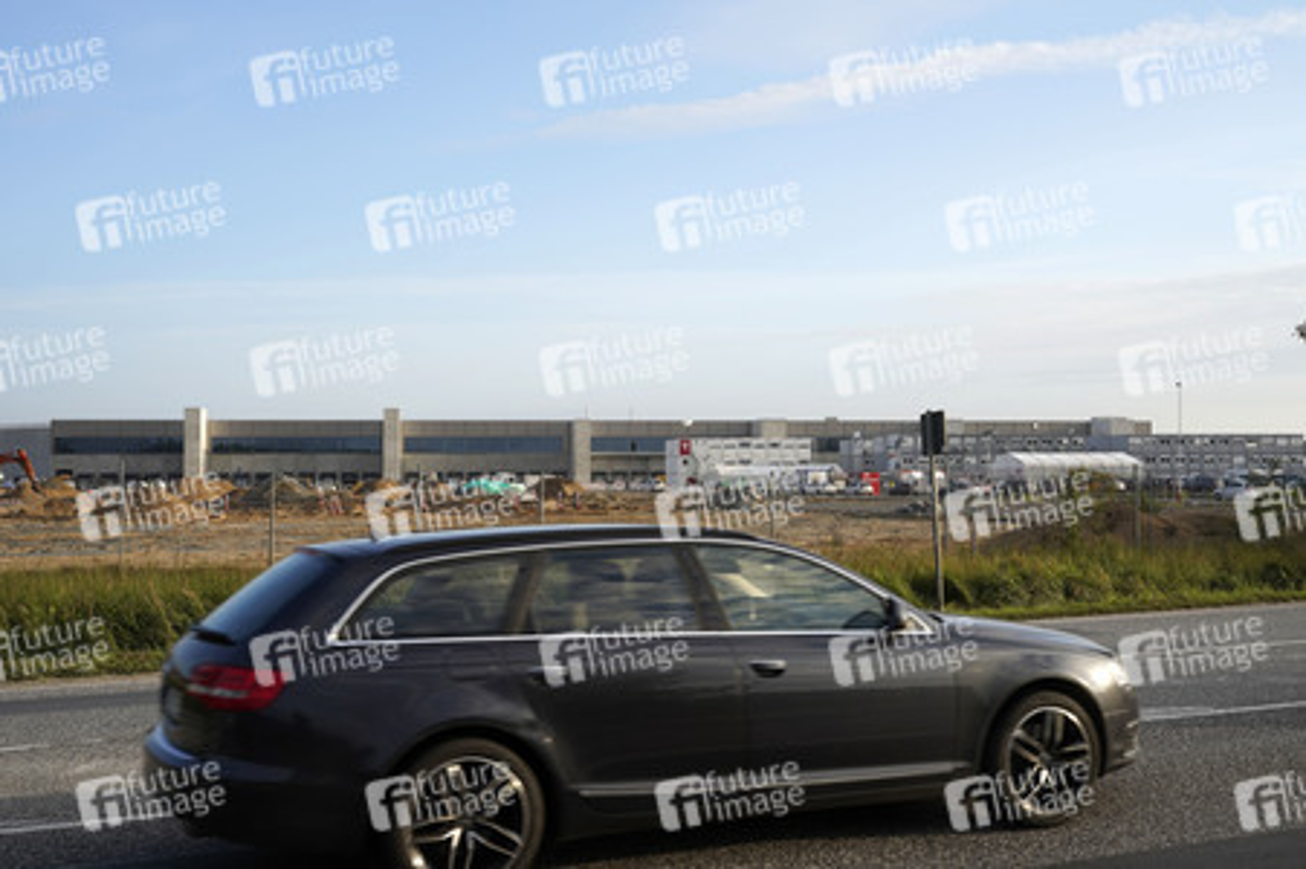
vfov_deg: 33.4
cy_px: 434
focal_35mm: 40
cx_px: 653
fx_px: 1450
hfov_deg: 48.5
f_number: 11
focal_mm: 40
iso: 320
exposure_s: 1/250
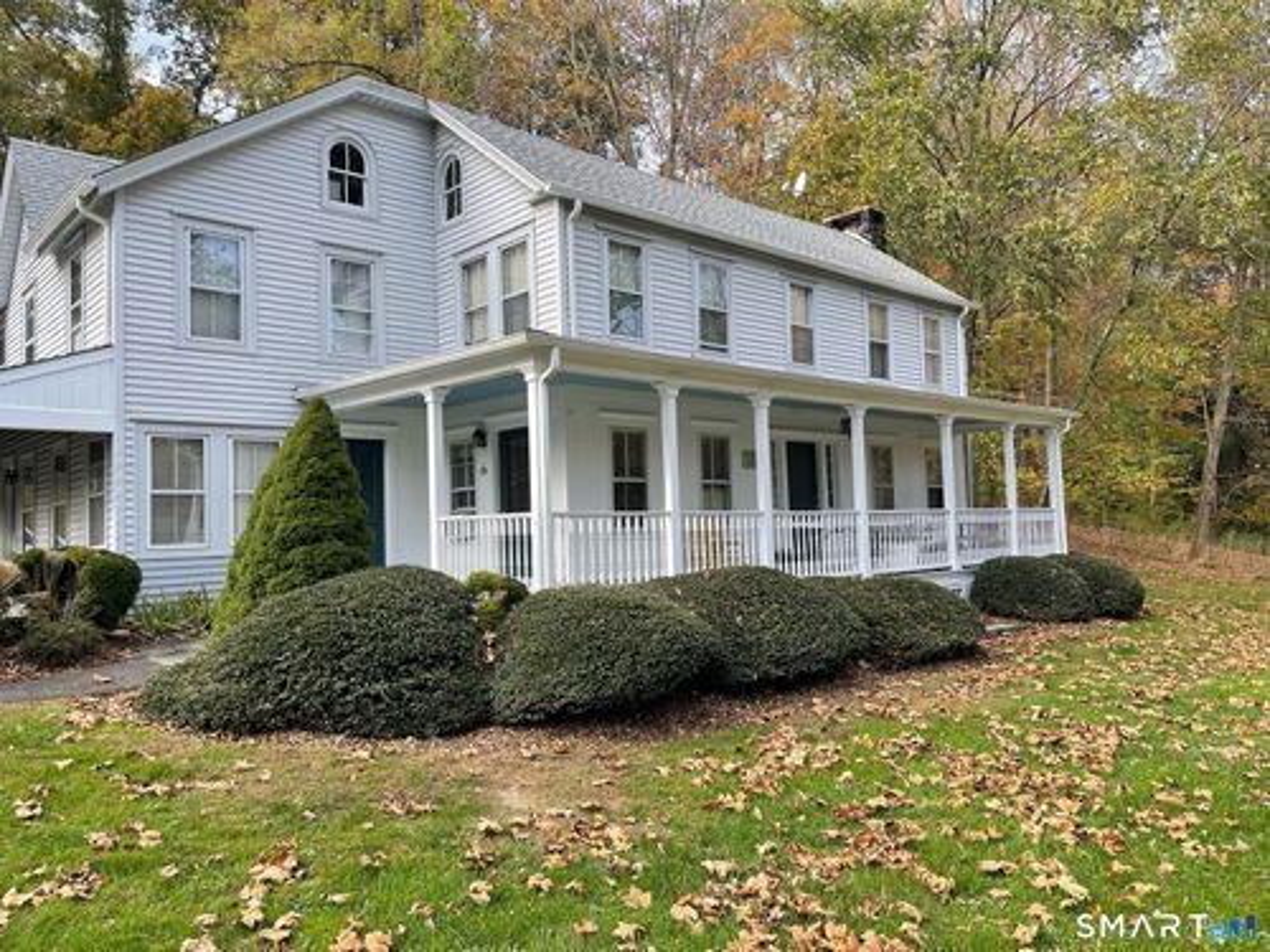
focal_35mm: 26
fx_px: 954
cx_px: 635
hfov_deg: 67.3
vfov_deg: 53.1
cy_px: 476
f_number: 1.6
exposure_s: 1/660
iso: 32
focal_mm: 5.1
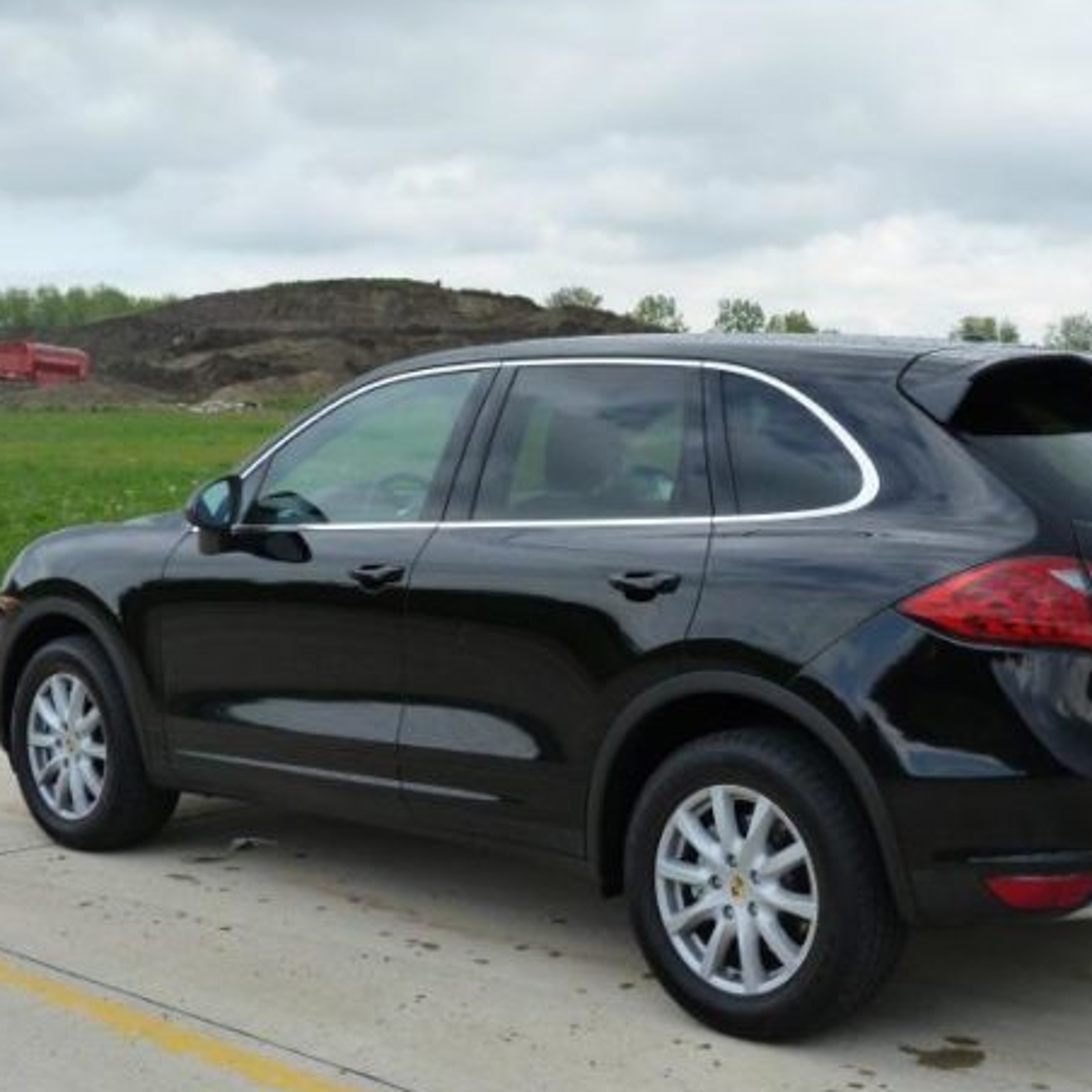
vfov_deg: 33.4
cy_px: 540
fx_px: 1820
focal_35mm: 51
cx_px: 724
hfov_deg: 33.1
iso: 125
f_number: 4.5
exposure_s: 1/250
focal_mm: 6.7
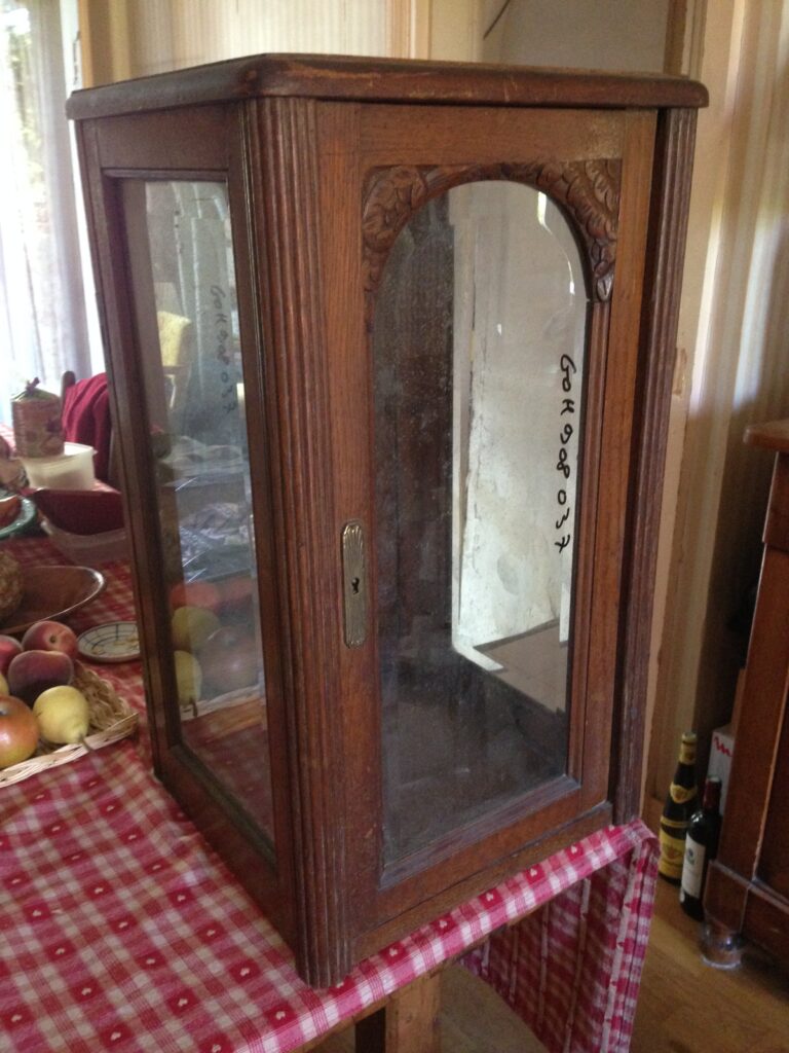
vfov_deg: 55.4
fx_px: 1003
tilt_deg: -18.8
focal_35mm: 33
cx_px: 394
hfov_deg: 42.9
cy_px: 526
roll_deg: -1.1
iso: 400
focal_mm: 4.12
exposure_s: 1/20
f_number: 2.4
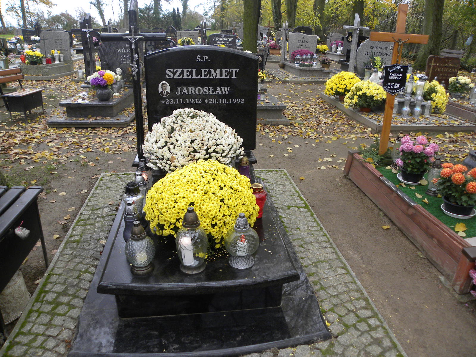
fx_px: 358
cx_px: 238
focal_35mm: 26
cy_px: 178
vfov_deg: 53.1
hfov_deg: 67.3
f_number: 2.8
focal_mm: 4.6
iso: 137
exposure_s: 1/81.2
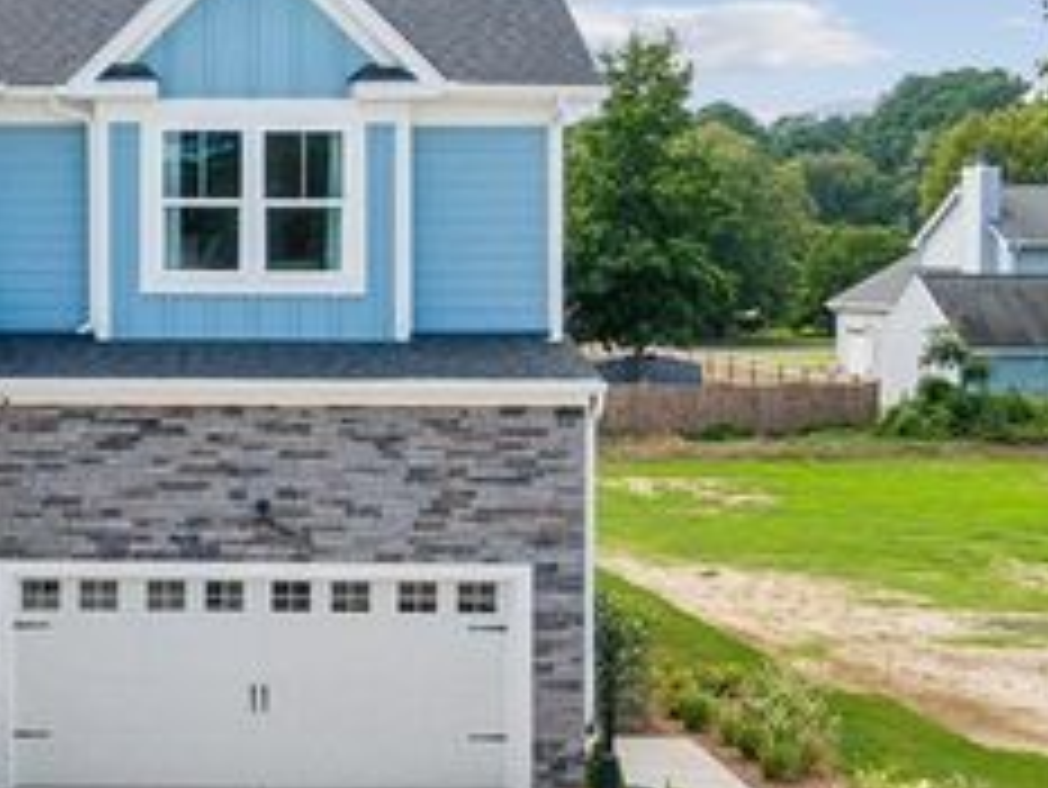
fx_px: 2211
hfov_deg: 25.1
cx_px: -45
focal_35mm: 73
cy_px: 353
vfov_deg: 20.2
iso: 100
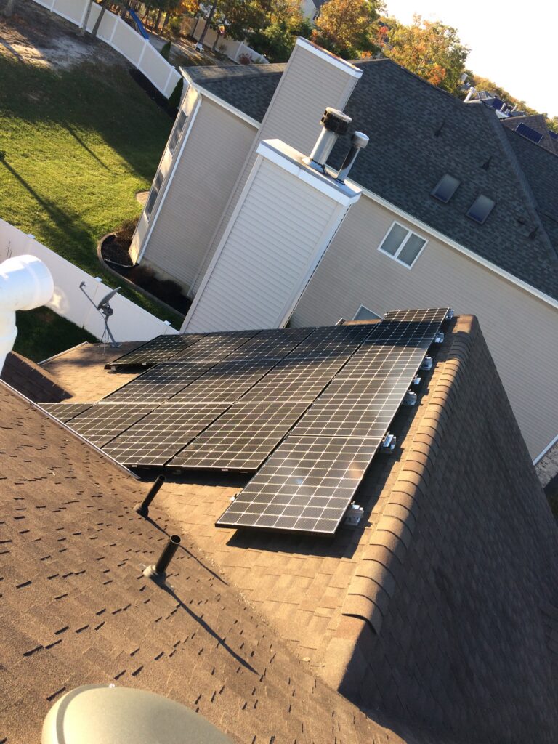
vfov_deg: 61.7
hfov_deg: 48.2
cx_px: 279
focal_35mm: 29
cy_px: 372
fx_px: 623
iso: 32
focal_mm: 4.15
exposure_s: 1/311
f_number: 2.2
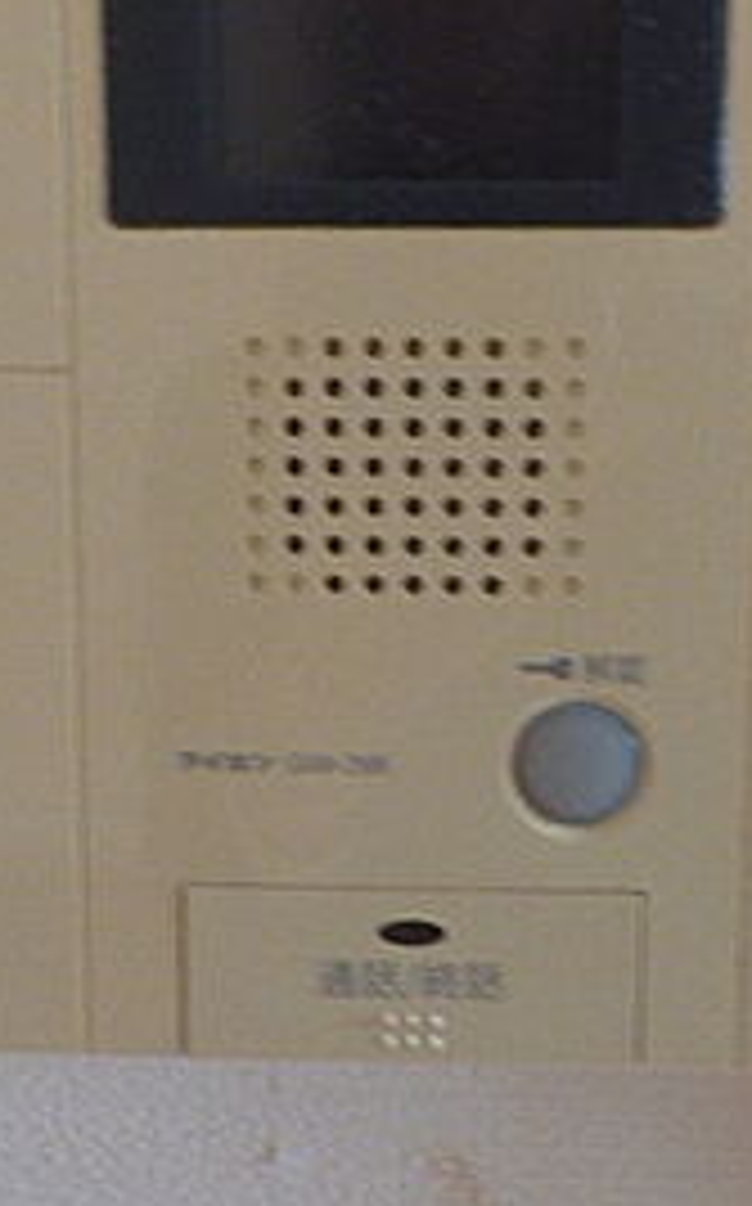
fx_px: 1249
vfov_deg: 51.1
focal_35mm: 38
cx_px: 423
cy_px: 464
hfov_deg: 33.5
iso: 400
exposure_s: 1/20
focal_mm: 3.58
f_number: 2.8
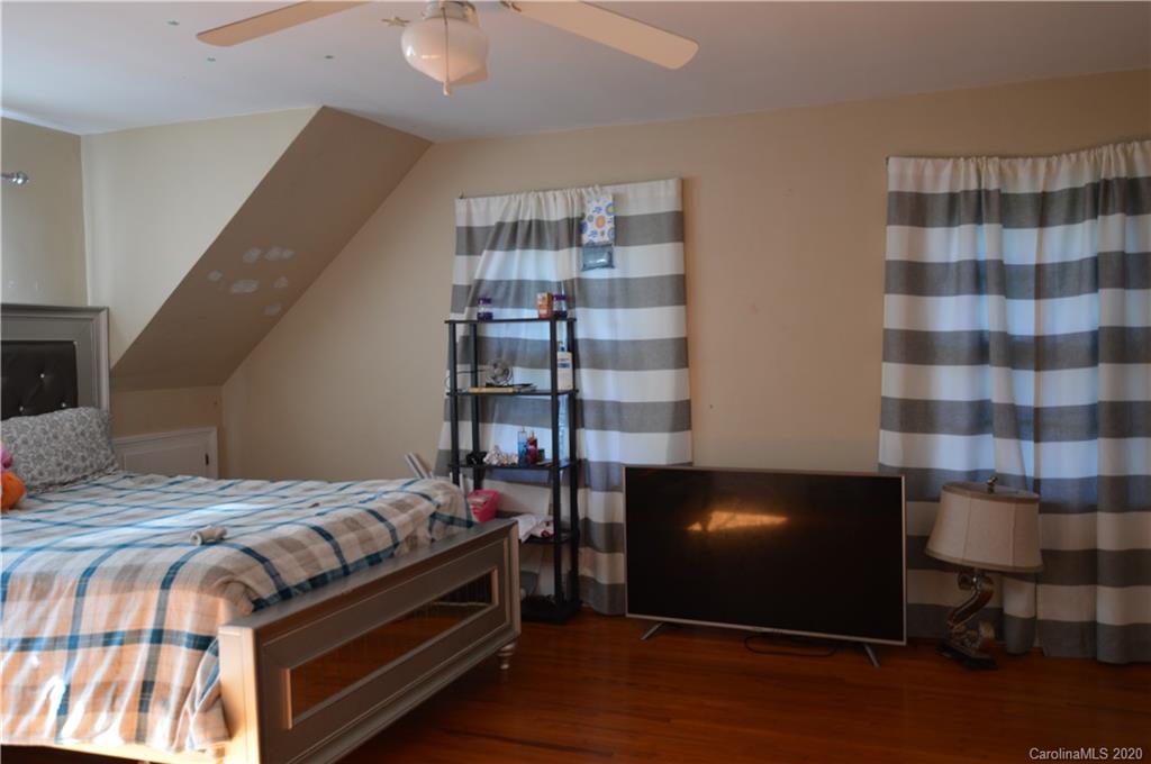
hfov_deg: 62.0
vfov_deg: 43.5
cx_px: 576
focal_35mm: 30
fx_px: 958
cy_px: 382
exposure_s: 1/30
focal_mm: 20
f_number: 3.5
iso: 220
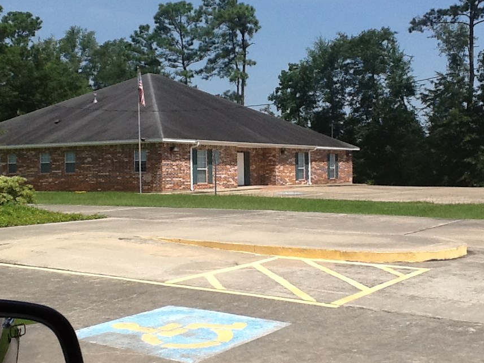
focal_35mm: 36
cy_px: 167
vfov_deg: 39.6
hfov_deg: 51.3
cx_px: 244
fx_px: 503
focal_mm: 2.03
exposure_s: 1/1486
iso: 64
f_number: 2.4
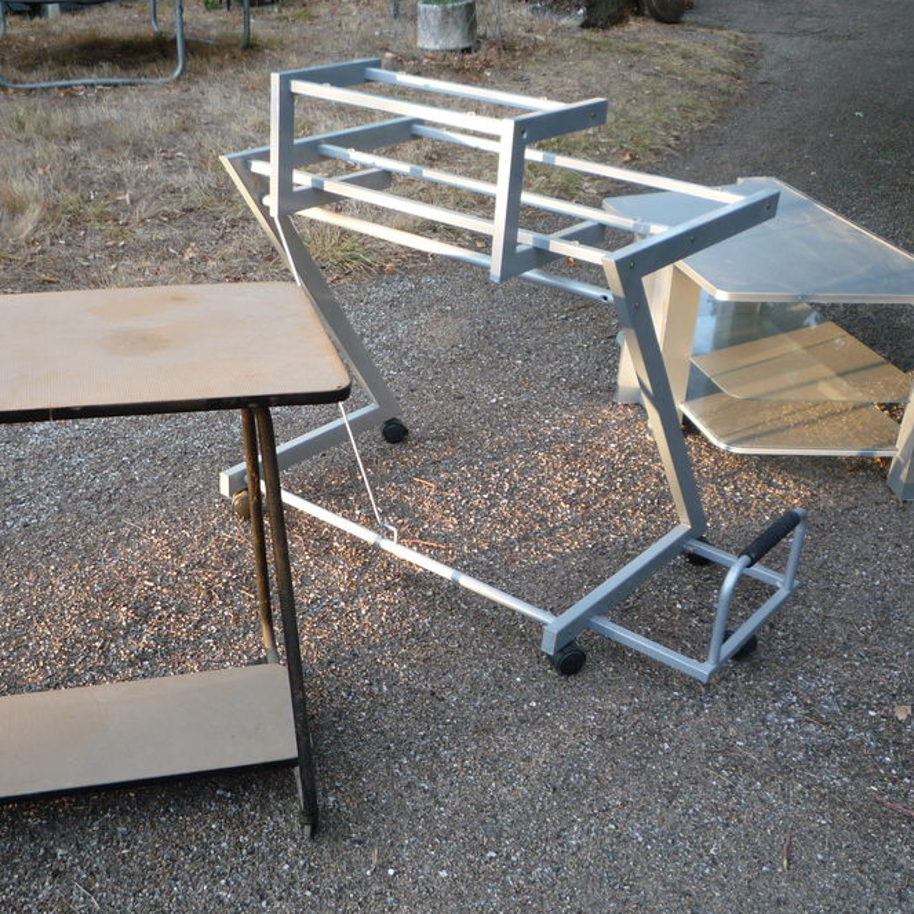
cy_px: 500
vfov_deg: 41.8
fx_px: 1195
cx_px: 347
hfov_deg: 41.6
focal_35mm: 40
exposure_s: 1/60
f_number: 3.3
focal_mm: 5.2
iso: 100
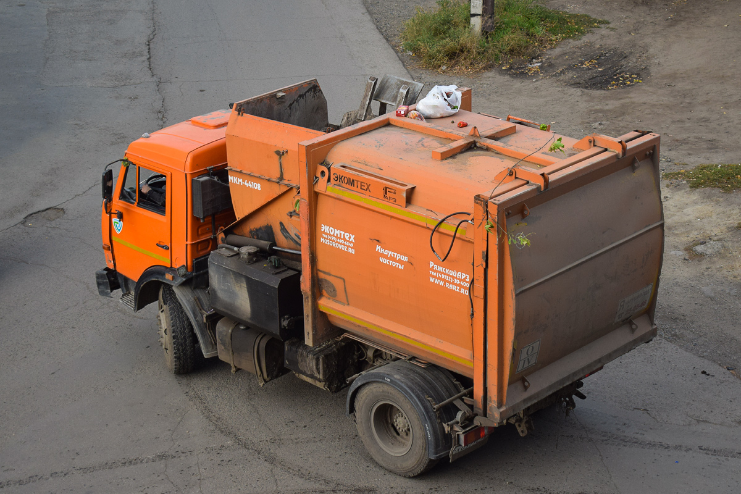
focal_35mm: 72
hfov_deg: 28.1
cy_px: 247
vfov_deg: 18.9
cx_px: 370
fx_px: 1482
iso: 400
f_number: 5.6
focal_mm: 48
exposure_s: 1/800
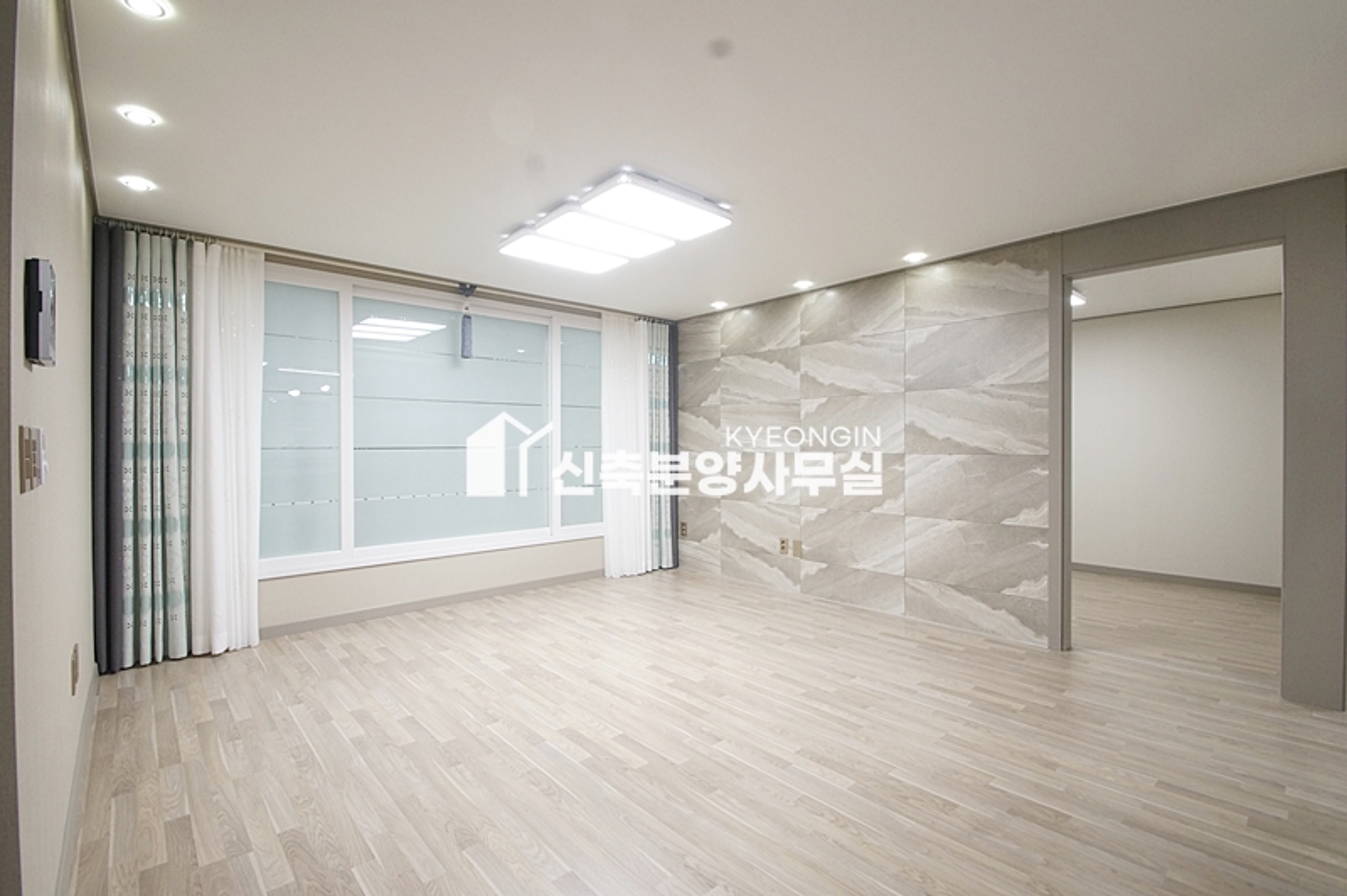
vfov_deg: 77.2
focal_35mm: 15
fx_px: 561
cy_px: 448
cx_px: 674
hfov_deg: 100.4
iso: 800
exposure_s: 1/20
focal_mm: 10
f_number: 9
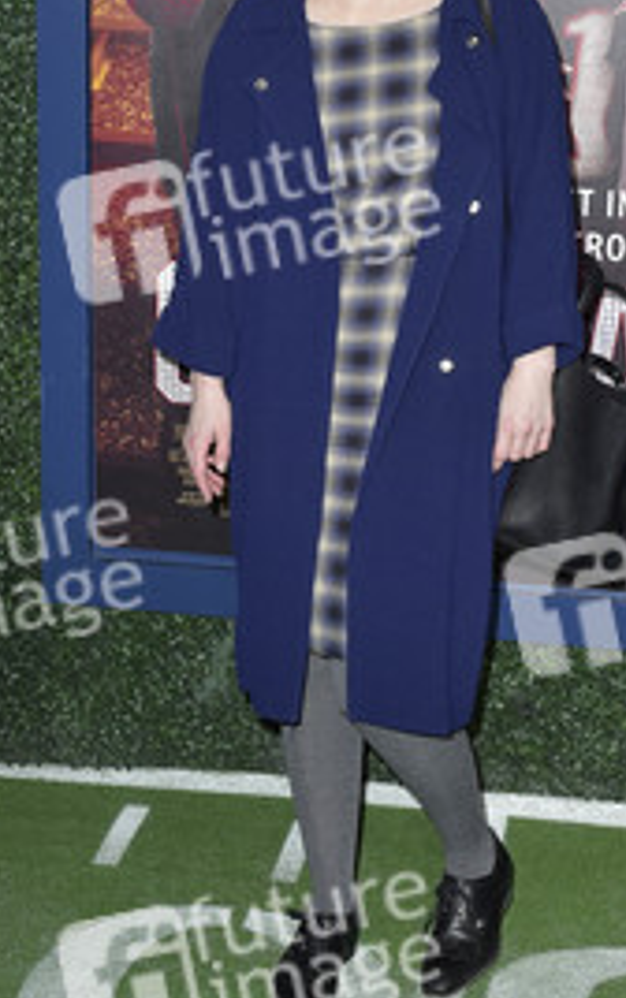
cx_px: 360
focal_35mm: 73
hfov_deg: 17.9
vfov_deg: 28.1
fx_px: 1988
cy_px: 402
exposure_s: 1/250
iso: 500
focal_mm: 48
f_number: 6.3
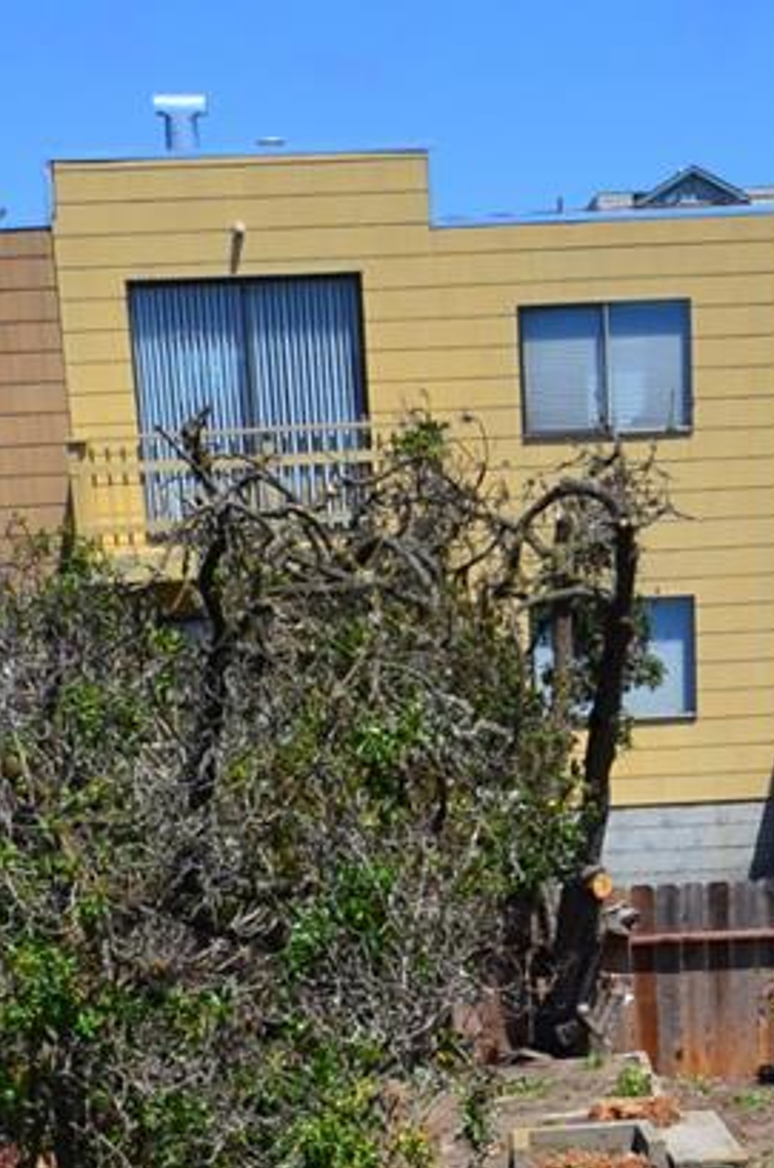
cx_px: 567
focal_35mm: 88
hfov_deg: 15.4
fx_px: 2850
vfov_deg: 18.8
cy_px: 2002
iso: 100
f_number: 8
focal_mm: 16
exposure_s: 1/250
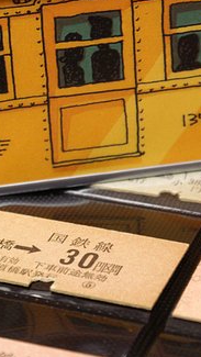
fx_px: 1638
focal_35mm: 173
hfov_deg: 7.0
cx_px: 41
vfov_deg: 12.4
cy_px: 179
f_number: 8
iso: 1600
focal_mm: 70
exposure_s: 1/8
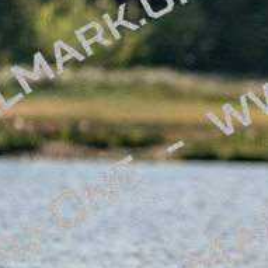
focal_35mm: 760
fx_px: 6657
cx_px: 380
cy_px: 140
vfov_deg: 2.3
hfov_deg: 2.3
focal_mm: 295
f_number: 5.6
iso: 200
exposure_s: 1/1600
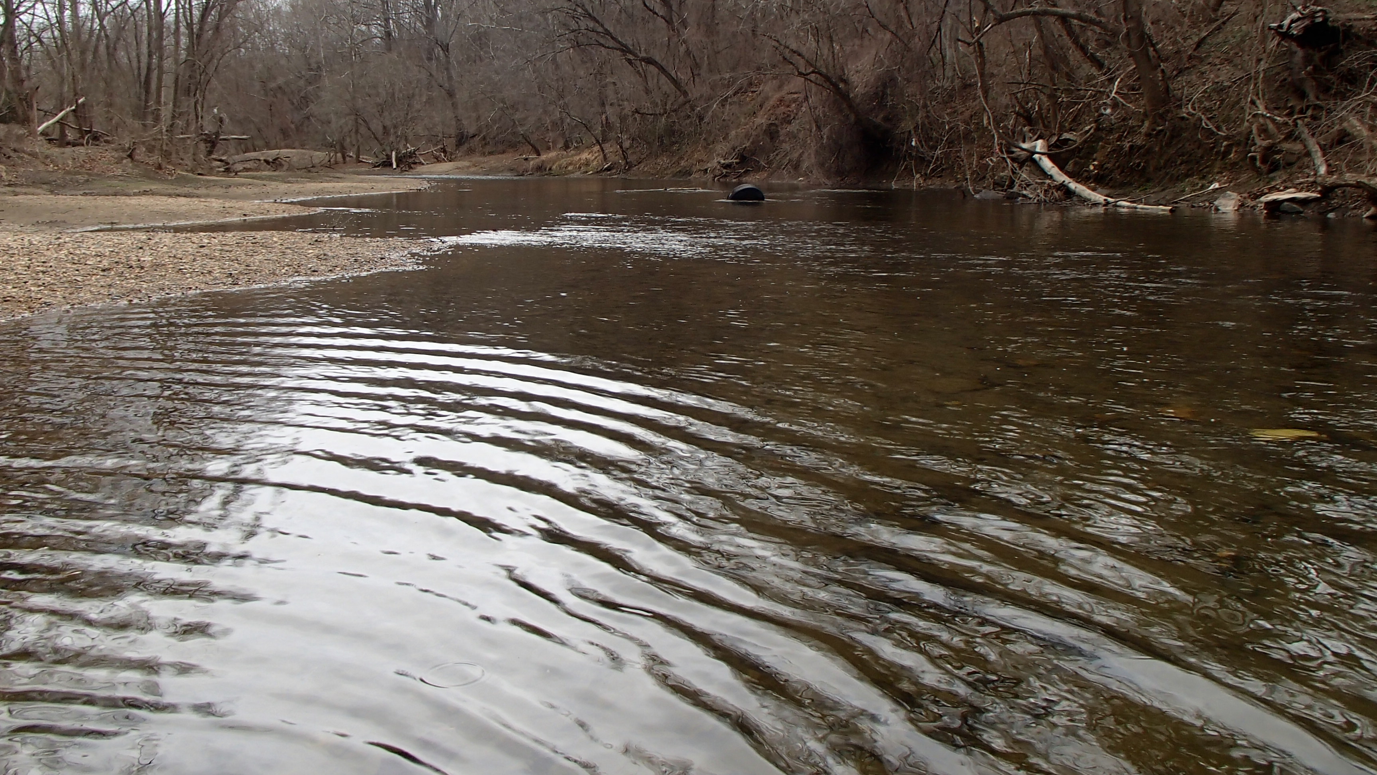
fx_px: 1278
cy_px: 283
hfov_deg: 56.6
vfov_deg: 33.5
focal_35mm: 35
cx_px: 688
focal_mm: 5
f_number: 3.9
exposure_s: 1/80
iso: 100
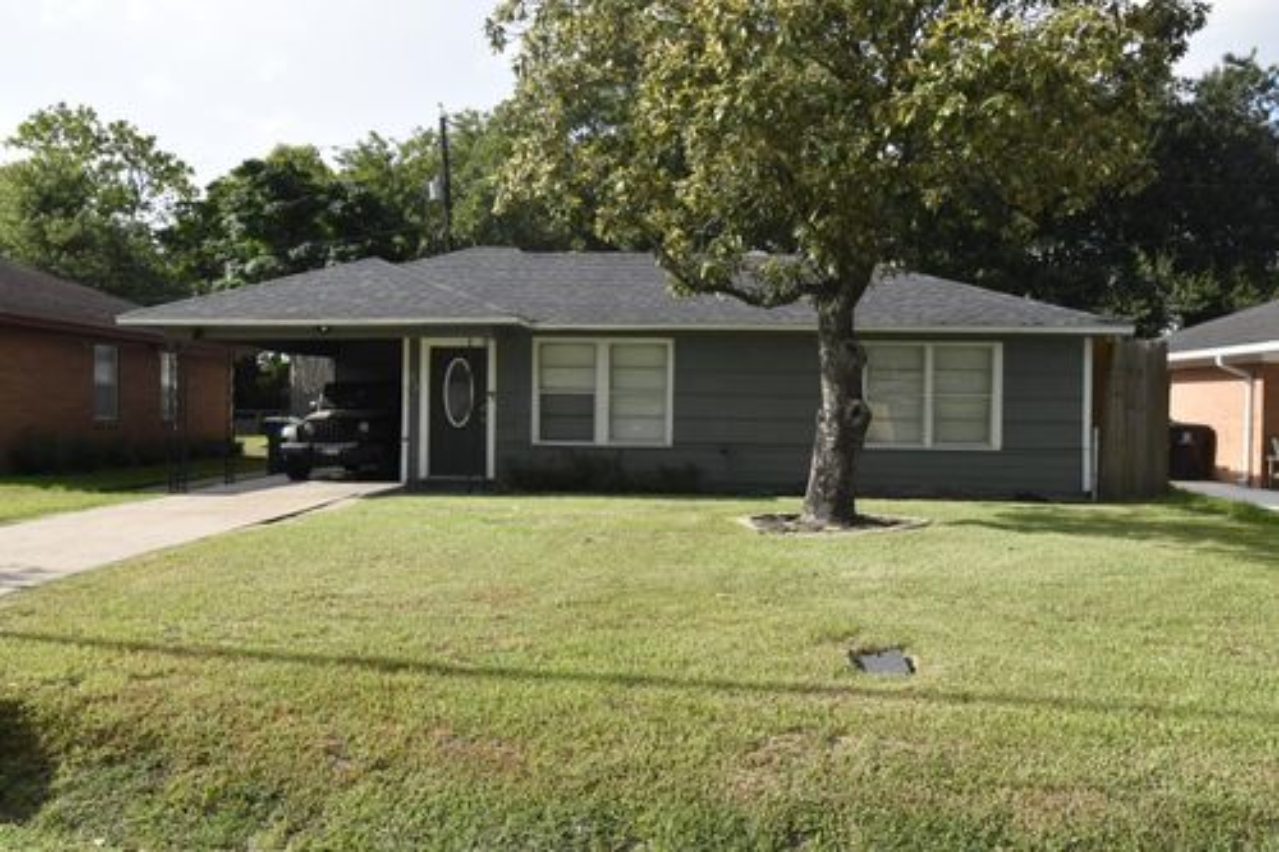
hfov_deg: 61.9
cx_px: 640
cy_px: 426
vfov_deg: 43.6
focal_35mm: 30
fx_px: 1065
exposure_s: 1/640
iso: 800
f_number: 13
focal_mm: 20
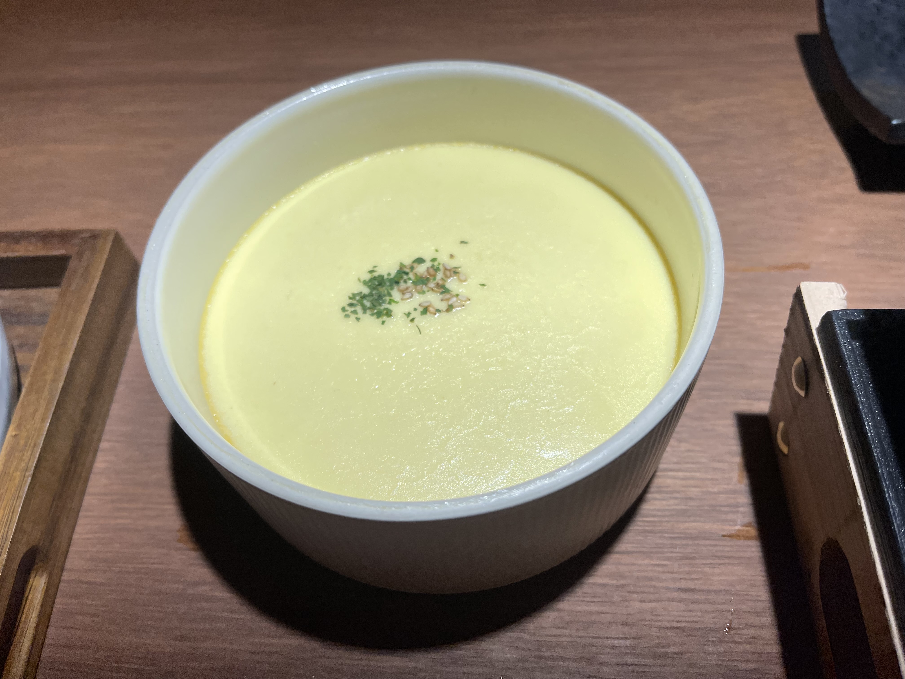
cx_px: 452
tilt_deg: -57.3
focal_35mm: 25
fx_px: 654
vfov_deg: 54.9
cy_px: 340
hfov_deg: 69.4
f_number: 1.6
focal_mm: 5.1
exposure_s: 1/120
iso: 80
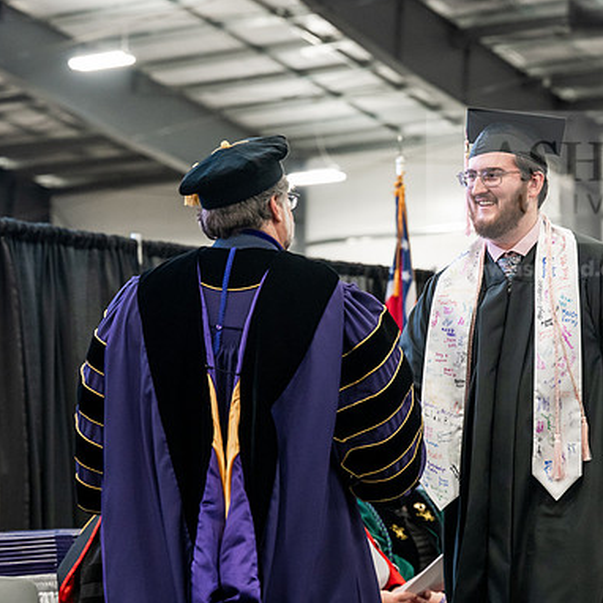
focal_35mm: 107
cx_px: 379
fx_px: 2109
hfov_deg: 16.3
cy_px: 302
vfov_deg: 16.3
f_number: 4
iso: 4000
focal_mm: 83
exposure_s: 1/200
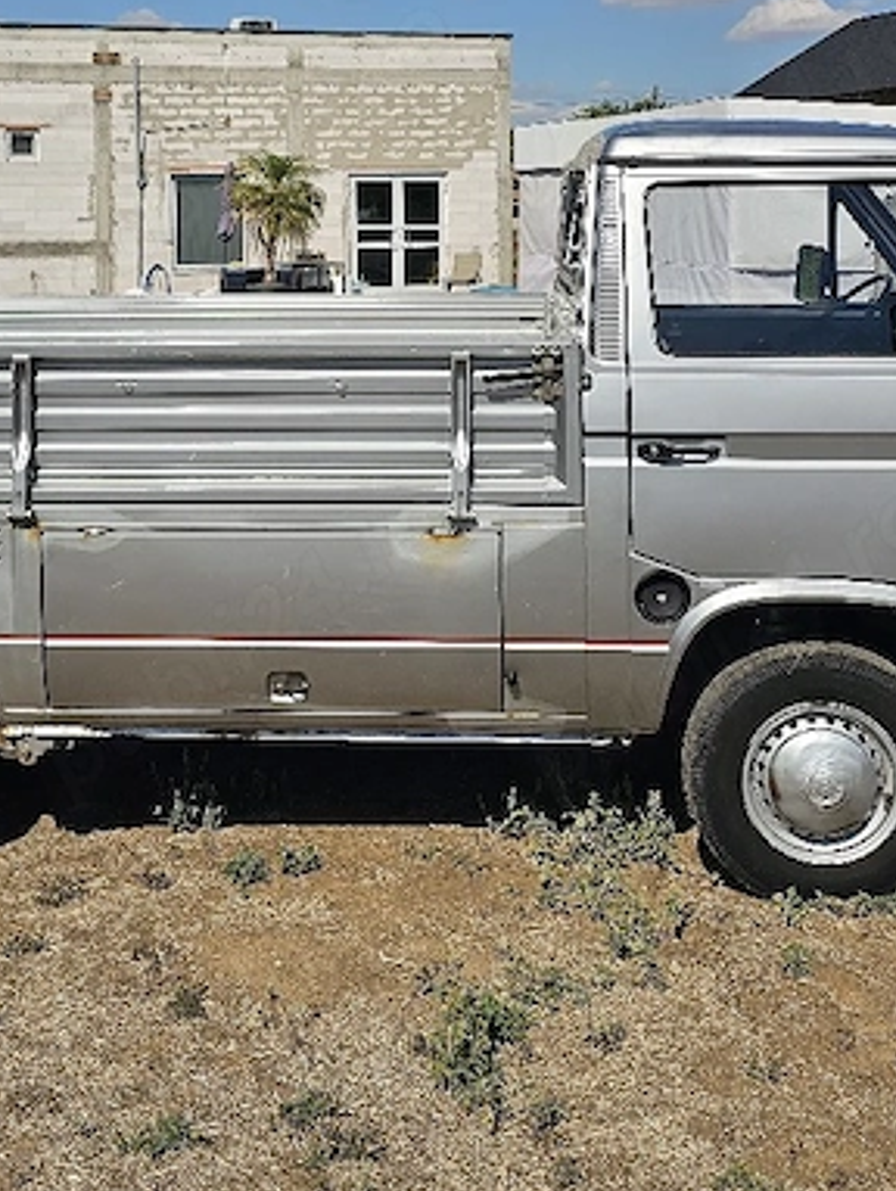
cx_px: 370
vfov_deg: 38.1
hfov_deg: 30.3
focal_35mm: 48
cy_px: 230
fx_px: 1654
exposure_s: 1/1667
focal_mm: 6.3
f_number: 1.7
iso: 10
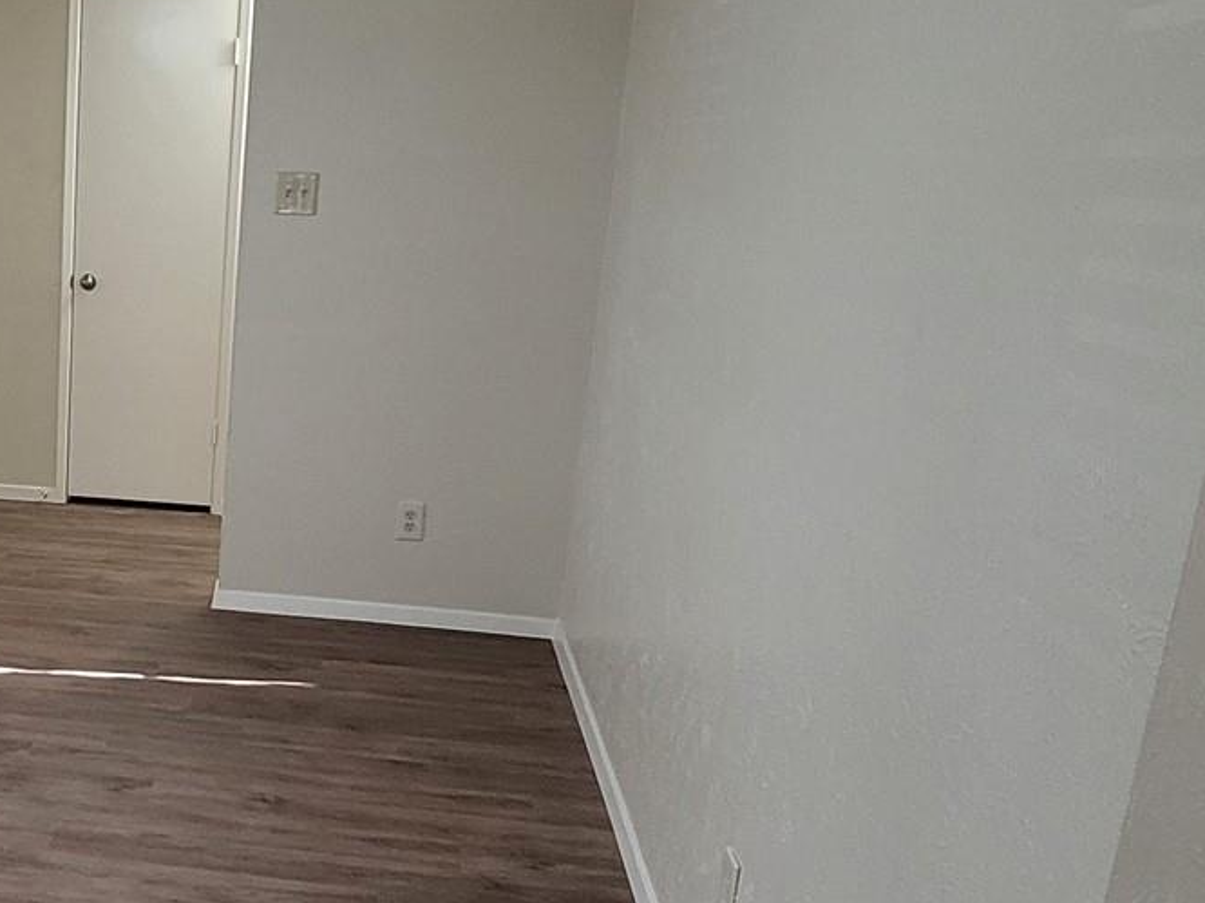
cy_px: 530
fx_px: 1392
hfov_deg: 40.4
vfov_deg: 35.8
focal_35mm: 40
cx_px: -25
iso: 320
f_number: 2.2
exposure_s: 1/39
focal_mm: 2.2
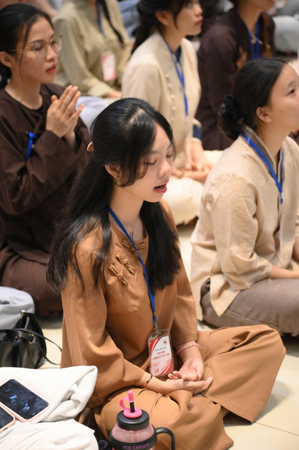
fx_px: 1497
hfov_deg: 11.4
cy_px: 225
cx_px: 150
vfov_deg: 17.1
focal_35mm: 120
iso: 3200
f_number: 4
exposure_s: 1/100
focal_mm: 120
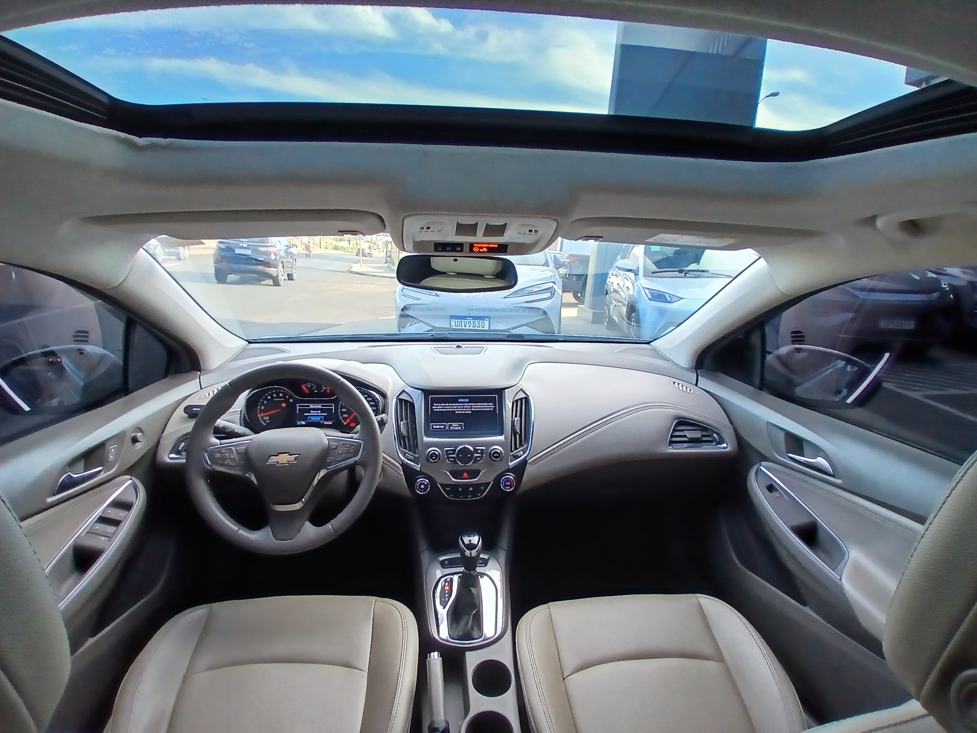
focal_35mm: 17
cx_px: 488
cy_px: 366
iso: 50
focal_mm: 1.4
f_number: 2.2
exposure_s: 1/60
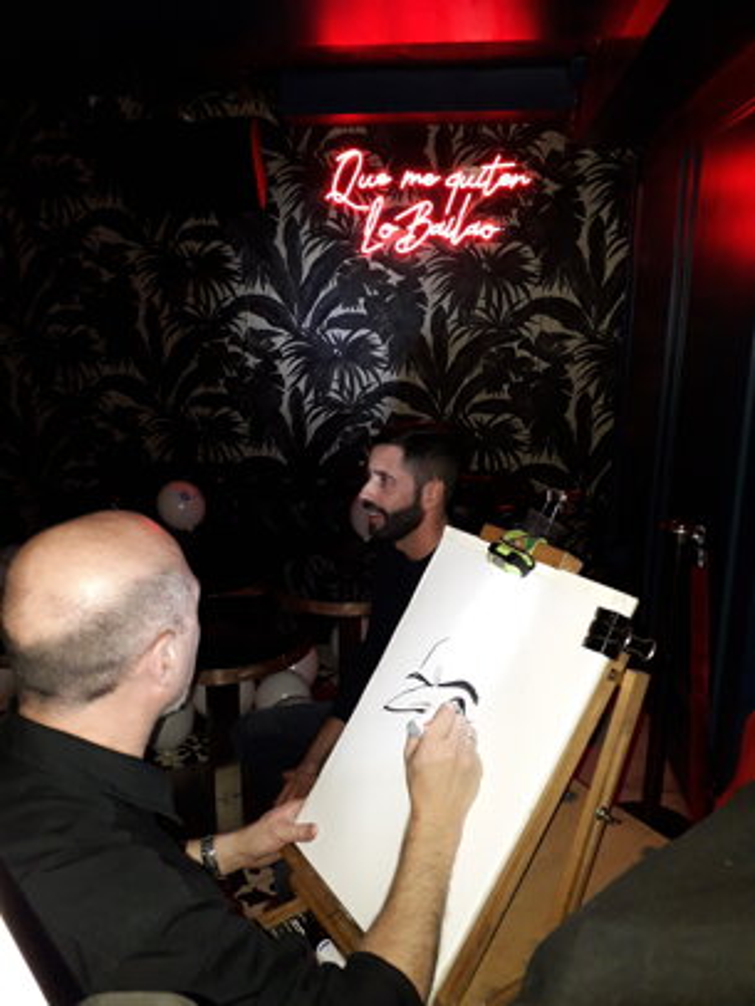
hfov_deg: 51.4
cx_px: 378
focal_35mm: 27
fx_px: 784
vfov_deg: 65.3
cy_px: 503
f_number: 1.9
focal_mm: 3.6
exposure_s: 1/25
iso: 200
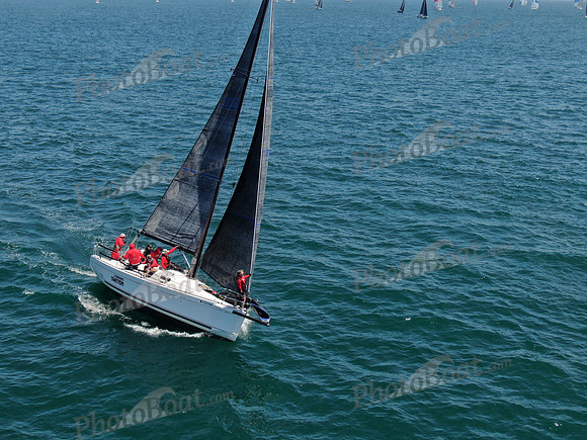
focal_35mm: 48
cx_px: 294
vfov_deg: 30.3
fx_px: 814
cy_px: 220
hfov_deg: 39.7
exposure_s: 1/800
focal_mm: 8.6
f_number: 3.8
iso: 100
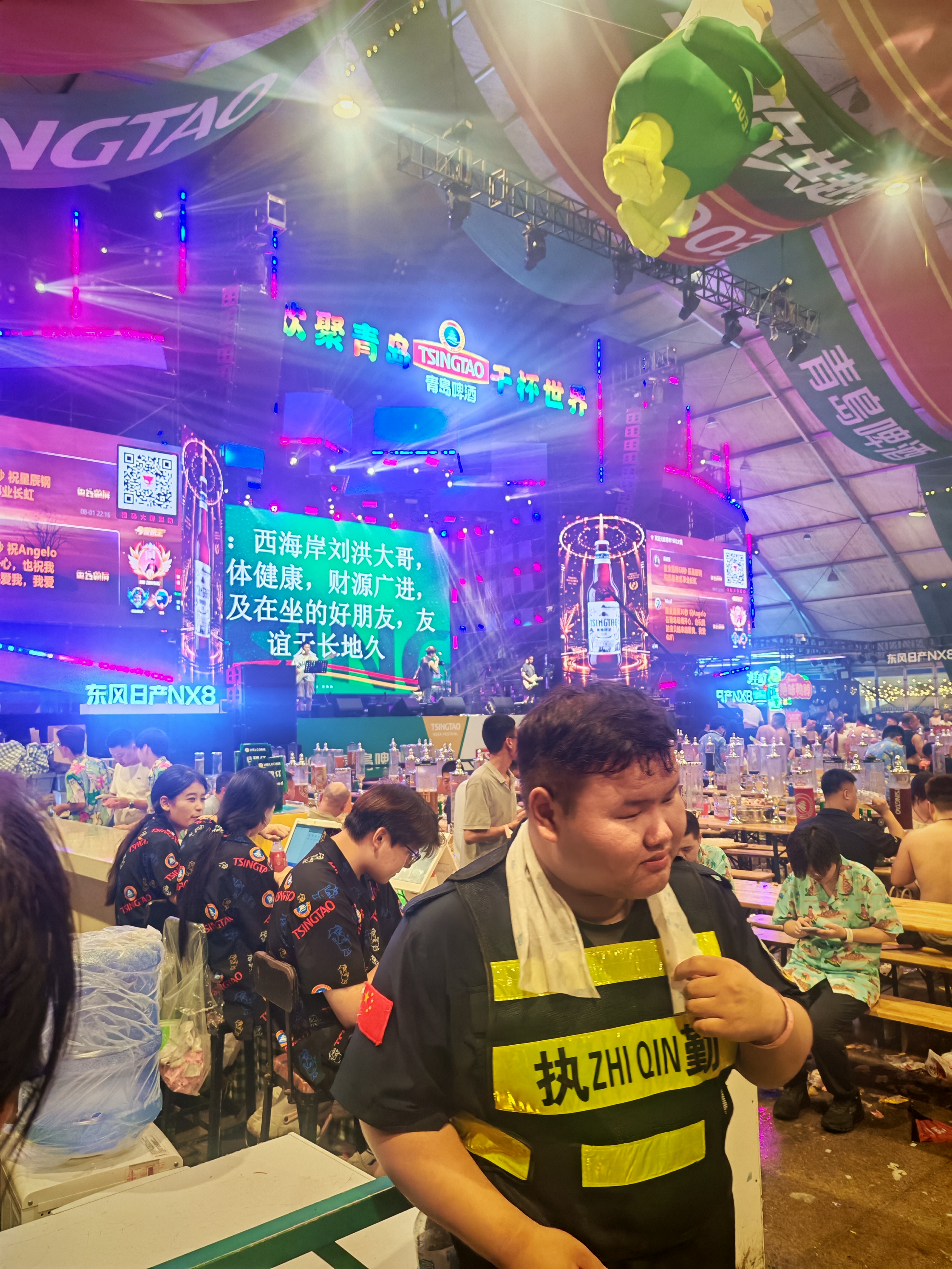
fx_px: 990
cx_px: 476
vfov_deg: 65.3
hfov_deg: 51.4
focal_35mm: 27
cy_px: 634
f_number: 1.95
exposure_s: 1/100
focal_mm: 5.52
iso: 500
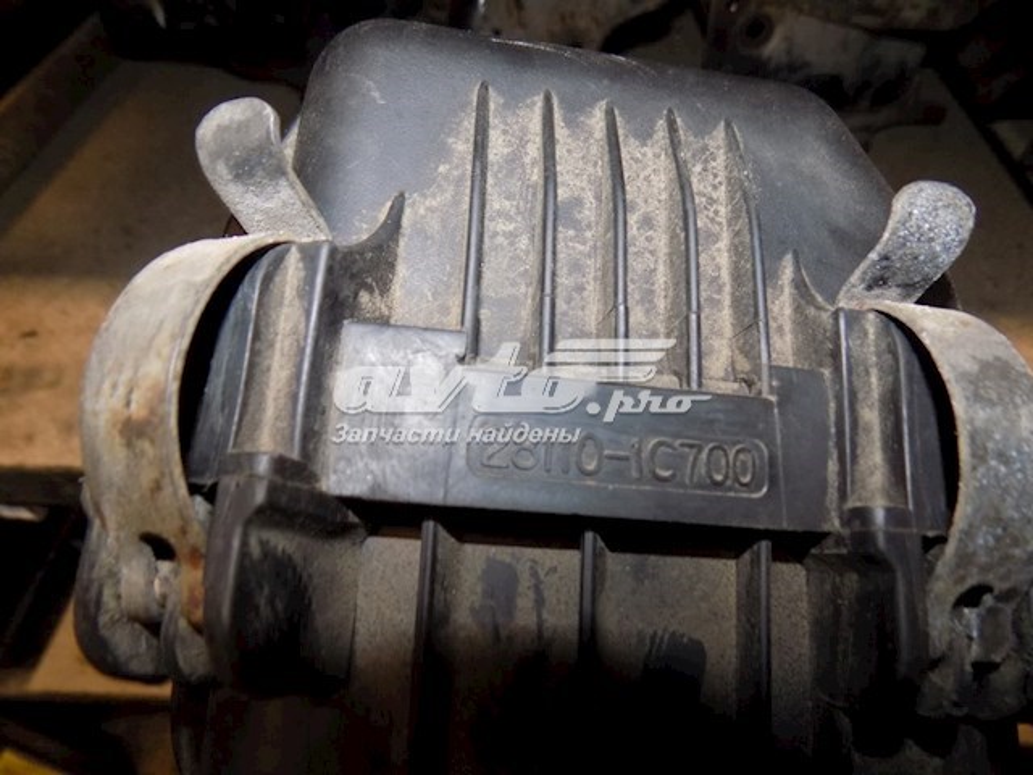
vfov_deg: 58.9
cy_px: 388
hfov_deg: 73.9
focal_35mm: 23
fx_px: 686
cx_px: 516
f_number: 3.1
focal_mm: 4
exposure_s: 1/30
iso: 200
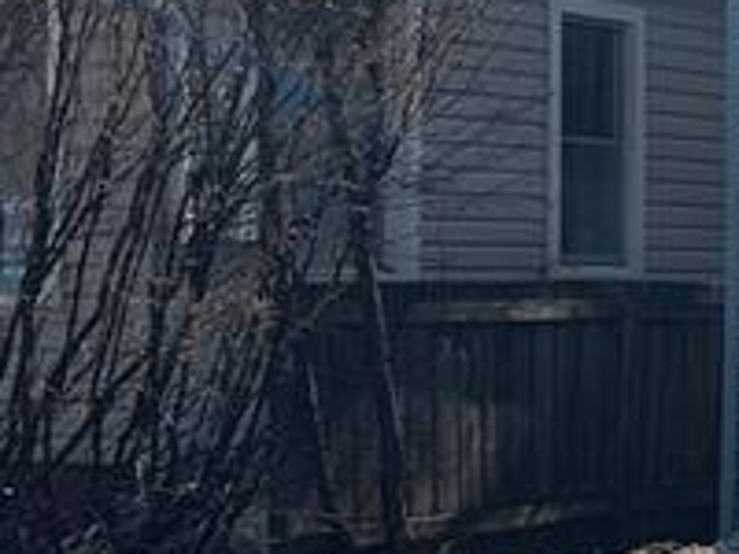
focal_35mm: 133
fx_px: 2839
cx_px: 1264
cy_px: 303
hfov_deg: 13.5
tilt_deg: -2.1
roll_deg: -2.6
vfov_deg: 11.1
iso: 50
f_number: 1.5
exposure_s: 1/3077
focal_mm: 5.7
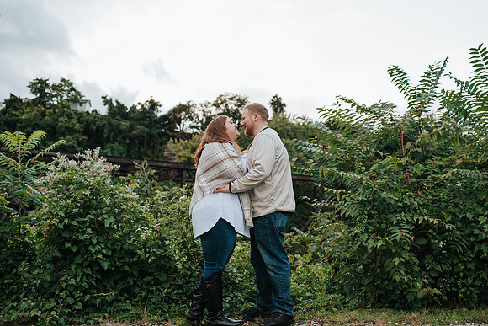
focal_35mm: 39
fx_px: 528
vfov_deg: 34.2
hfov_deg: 49.5
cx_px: 265
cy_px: 149
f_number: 3.2
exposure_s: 1/500
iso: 800
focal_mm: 35
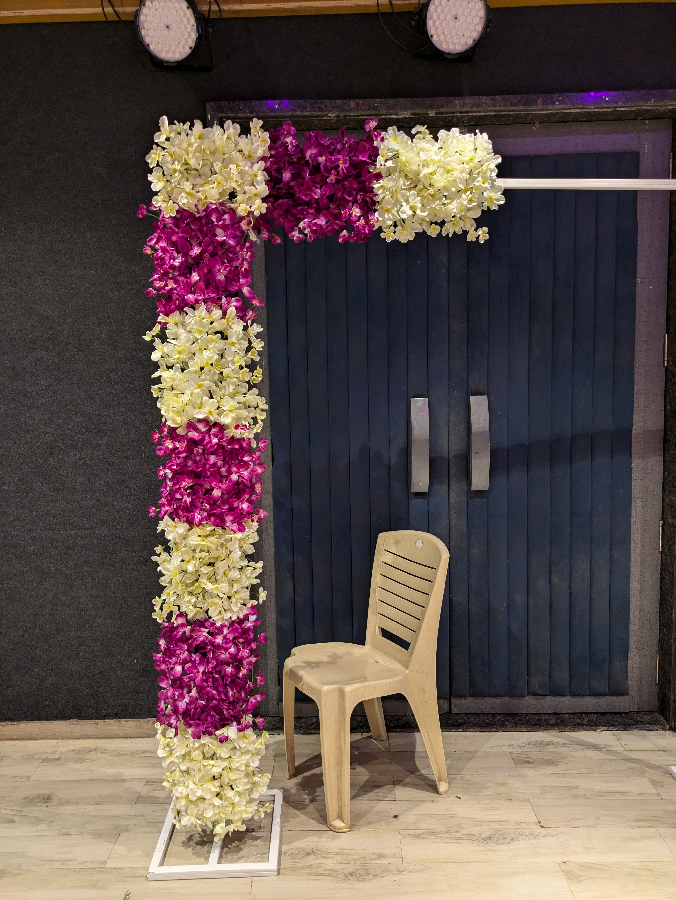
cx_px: 338
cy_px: 450
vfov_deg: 69.4
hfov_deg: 54.9
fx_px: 650
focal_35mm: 25
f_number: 1.89
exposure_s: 1/25
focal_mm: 5.43
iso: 250
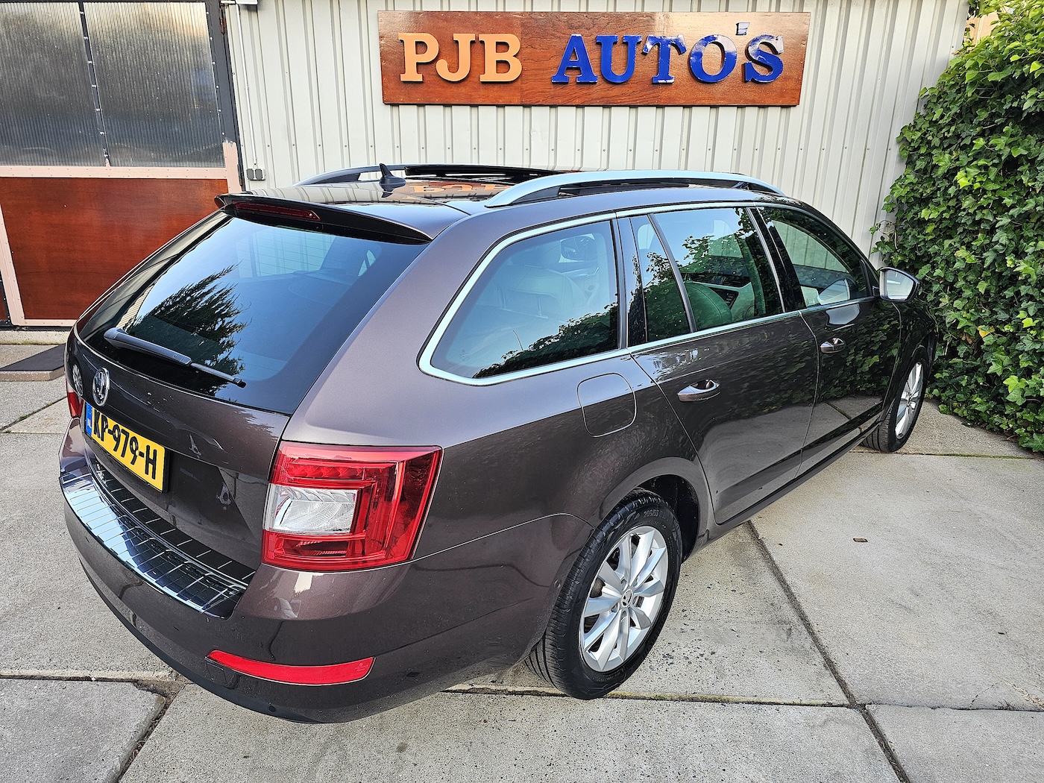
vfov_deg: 58.9
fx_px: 694
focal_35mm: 23
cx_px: 522
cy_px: 392
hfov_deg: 73.9
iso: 80
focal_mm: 6.3
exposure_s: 1/180
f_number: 1.7
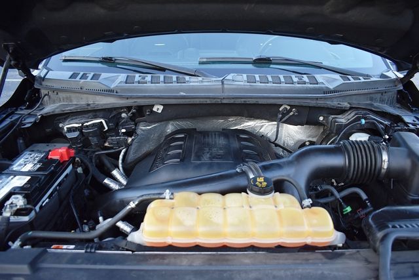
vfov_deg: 48.0
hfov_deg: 67.4
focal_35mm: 27
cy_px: 140
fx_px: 314
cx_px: 210
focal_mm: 18
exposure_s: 1/250
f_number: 3.5
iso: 720
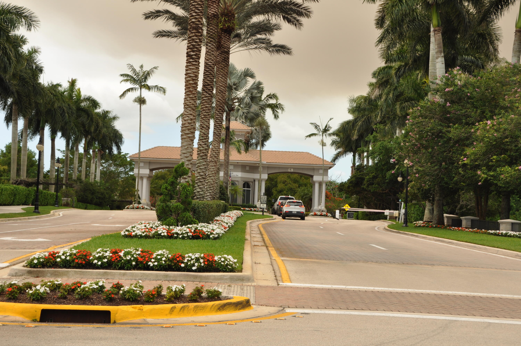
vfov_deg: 21.5
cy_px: 173
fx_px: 911
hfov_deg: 31.9
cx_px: 260
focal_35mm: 63
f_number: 9
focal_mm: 42
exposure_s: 1/200
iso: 200
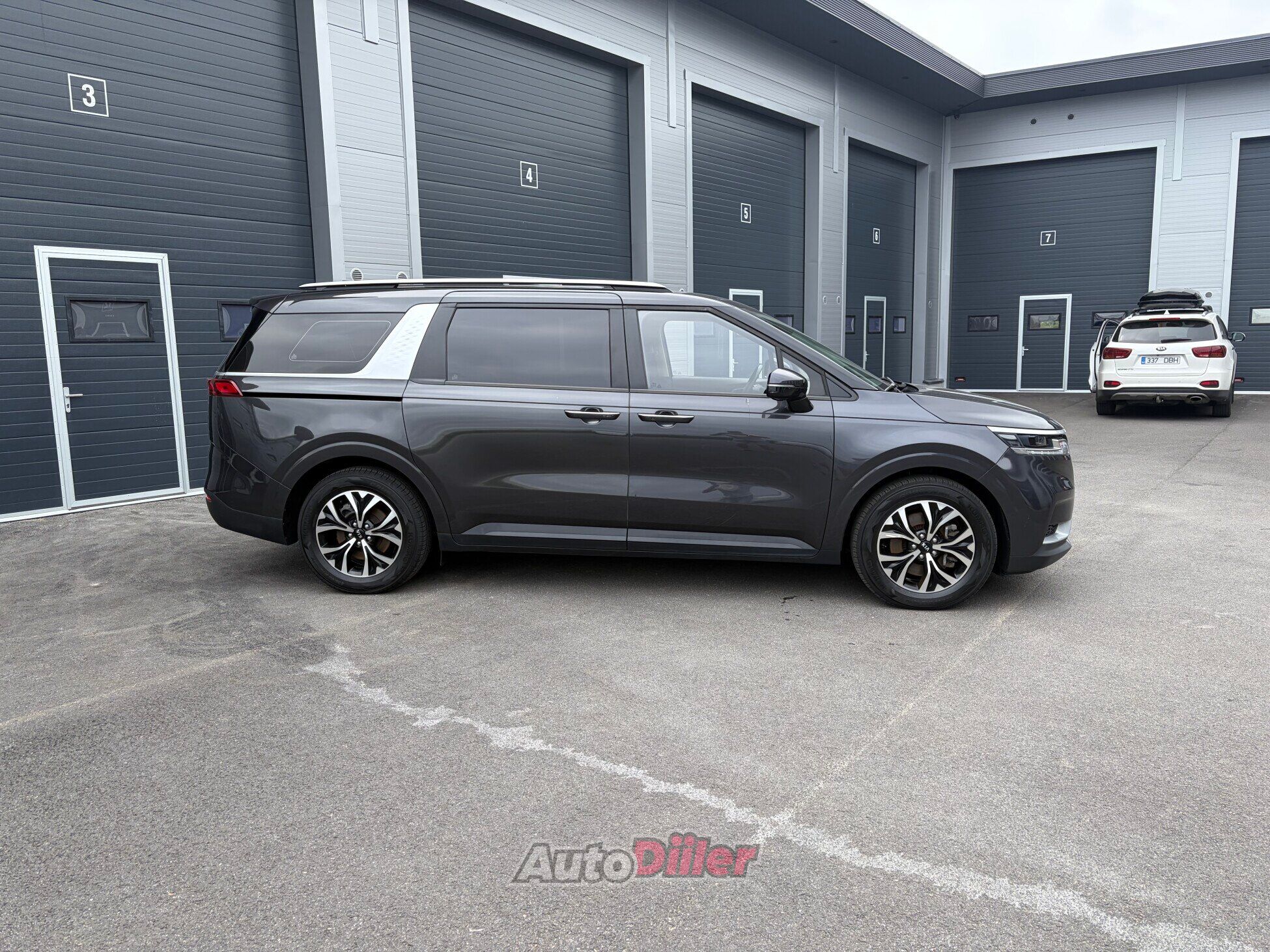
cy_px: 476
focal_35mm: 26
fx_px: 954
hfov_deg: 67.3
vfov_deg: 53.1
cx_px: 635
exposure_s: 1/773
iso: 50
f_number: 1.6
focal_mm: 5.96
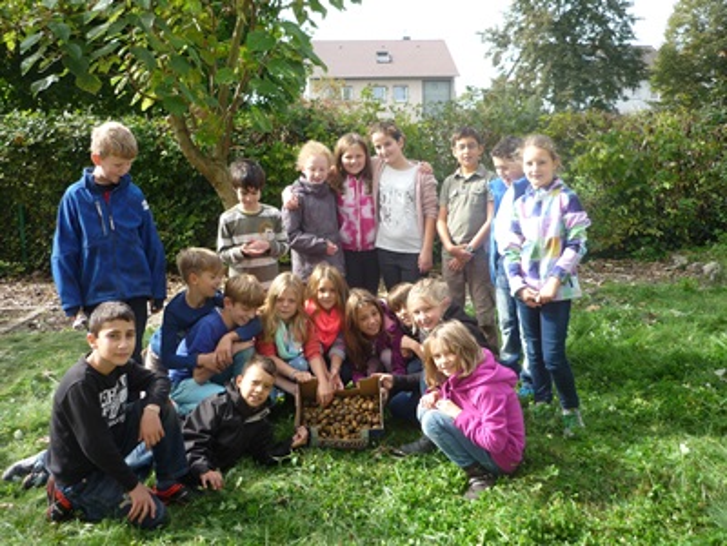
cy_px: 273
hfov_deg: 55.4
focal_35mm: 33
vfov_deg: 42.9
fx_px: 693
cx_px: 364
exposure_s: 1/320
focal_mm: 5.5
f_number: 2.8
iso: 100
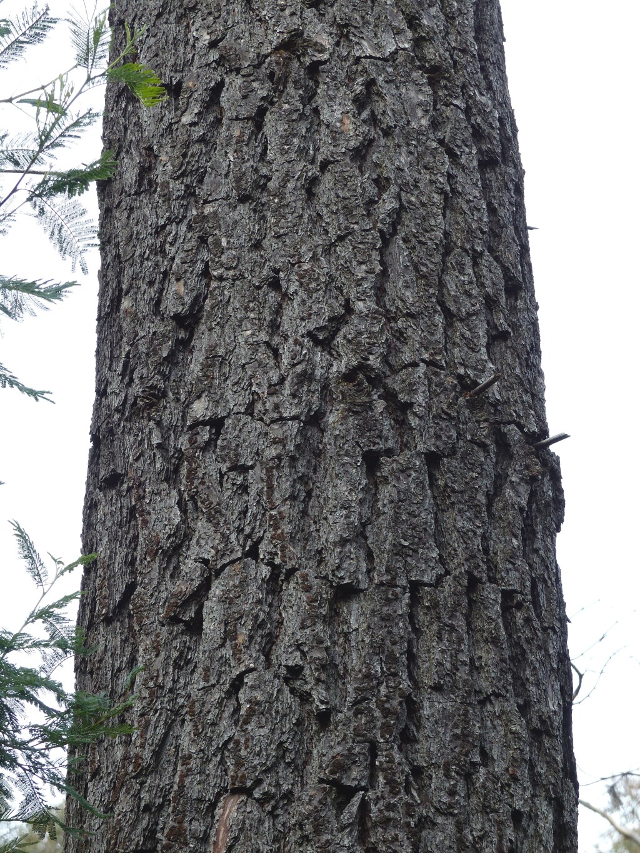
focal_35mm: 135
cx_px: 320
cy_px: 426
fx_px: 3327
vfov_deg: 14.6
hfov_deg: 11.0
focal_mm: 24.3
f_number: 4
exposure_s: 1/250
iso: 100
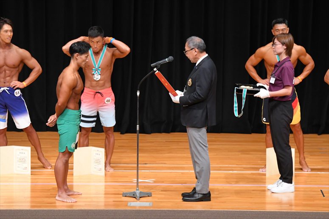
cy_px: 110
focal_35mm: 217
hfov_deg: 9.5
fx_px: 1982
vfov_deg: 6.3
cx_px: 164
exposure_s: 1/400
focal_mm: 145
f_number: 5.6
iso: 4000
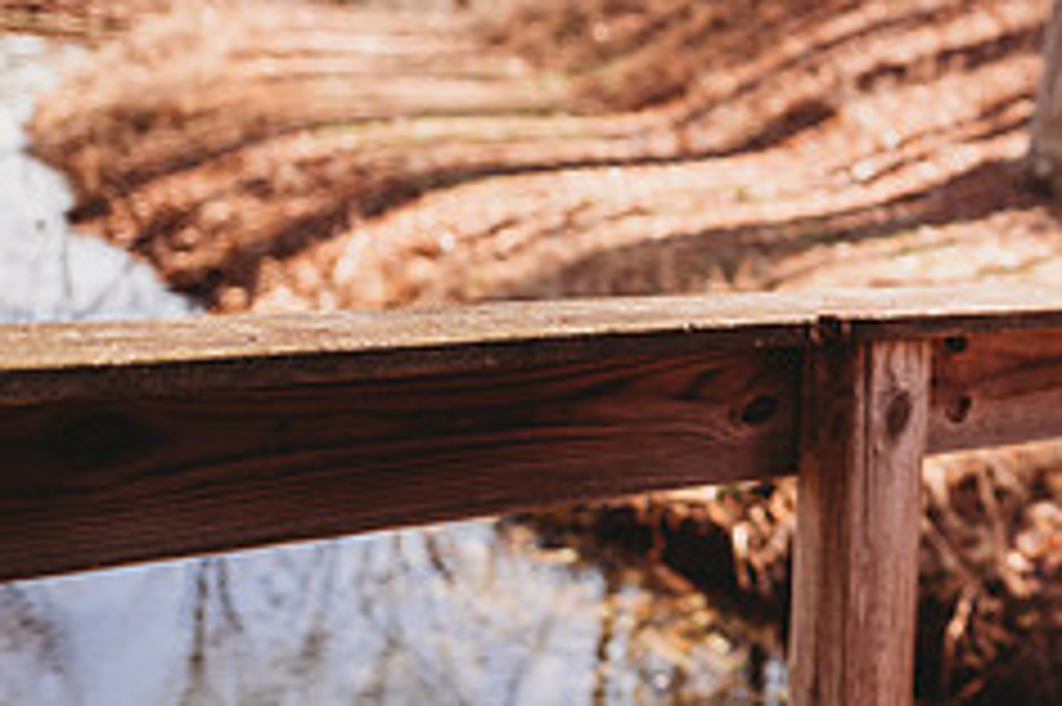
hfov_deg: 30.6
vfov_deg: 22.9
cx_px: 1152
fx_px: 1739
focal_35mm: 59
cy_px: 268
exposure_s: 1/640
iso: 100
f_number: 2.2
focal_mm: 24
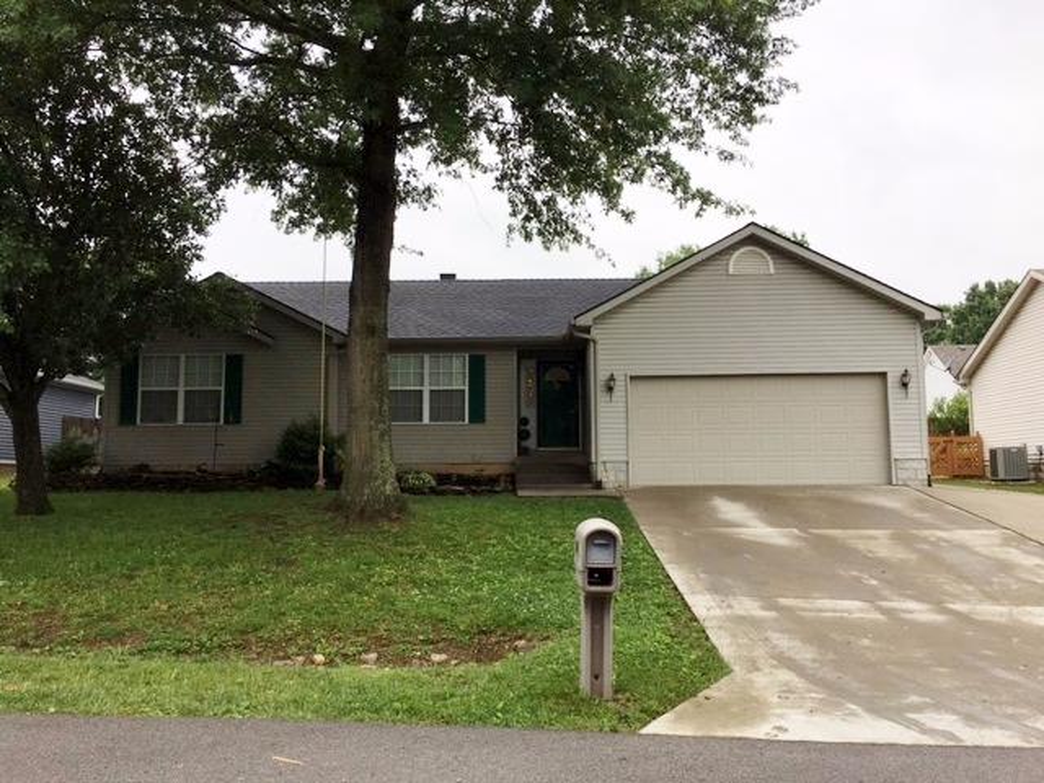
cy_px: 392
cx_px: 522
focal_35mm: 29
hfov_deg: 61.7
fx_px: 875
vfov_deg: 48.2
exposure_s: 1/348
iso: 25
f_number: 2.2
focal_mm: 4.15
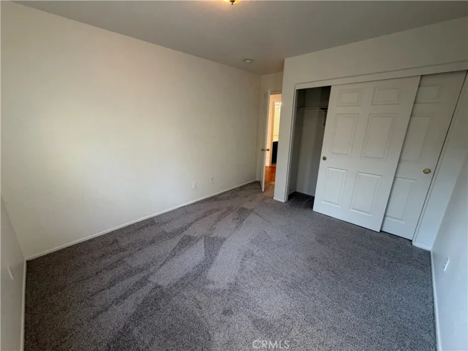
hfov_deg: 102.1
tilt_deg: -15.1
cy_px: 176
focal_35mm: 14
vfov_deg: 85.7
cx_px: 234
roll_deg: +1.0
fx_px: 189
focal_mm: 2.22
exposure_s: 1/120
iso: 250
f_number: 2.2
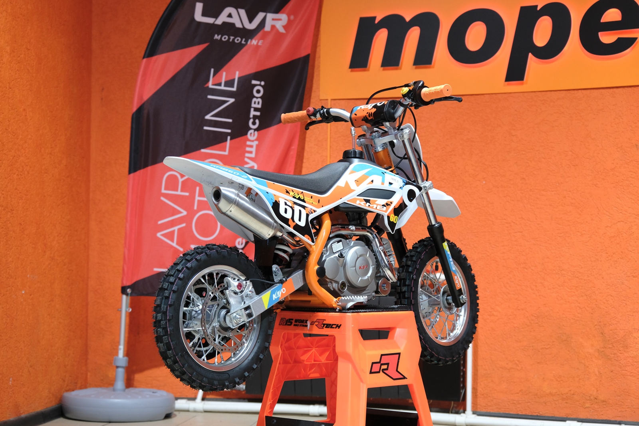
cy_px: 213
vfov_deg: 18.7
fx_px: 1296
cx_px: 320
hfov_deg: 27.7
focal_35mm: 73
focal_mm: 48.5
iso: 1250
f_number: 4
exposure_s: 1/60
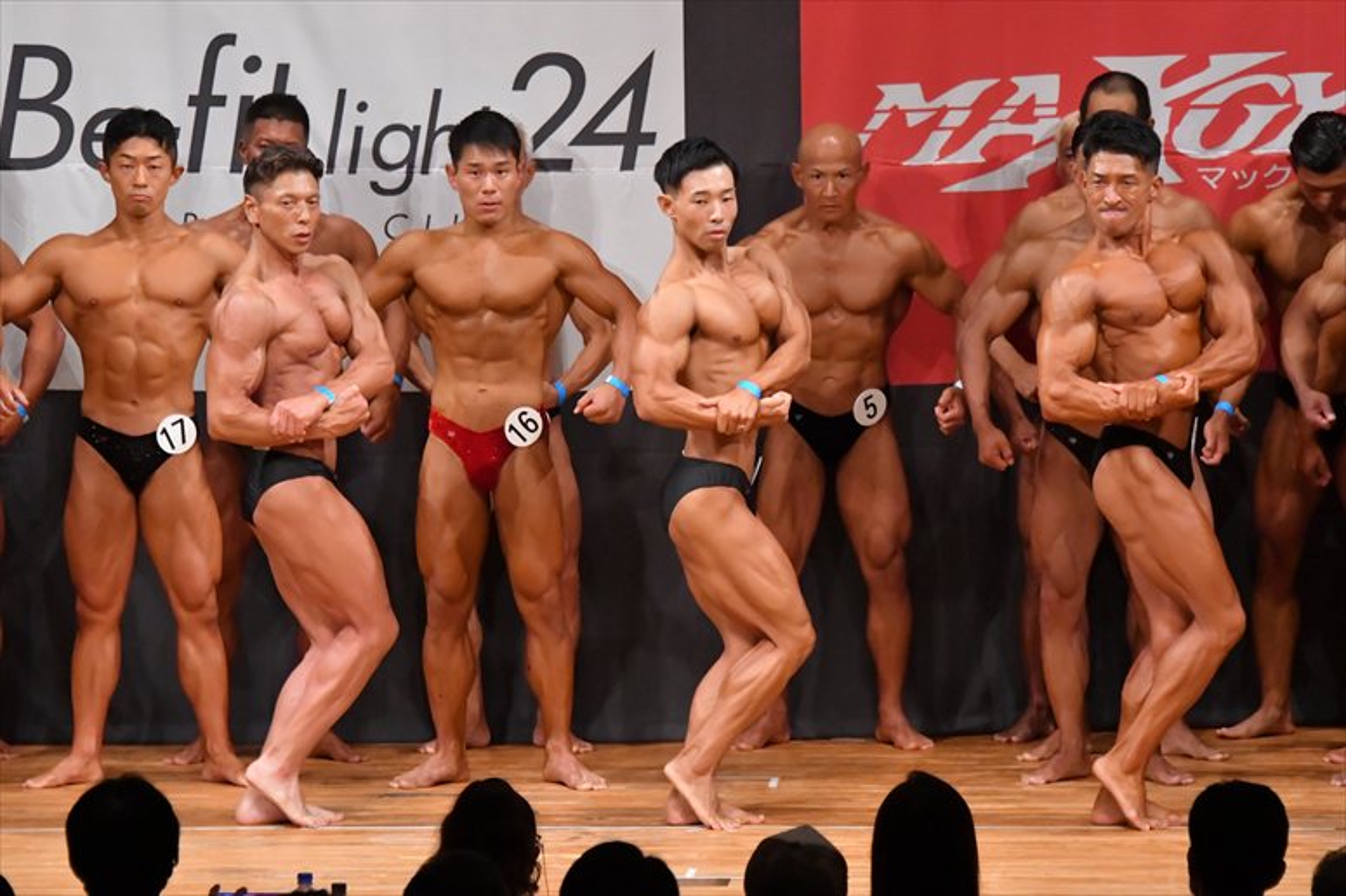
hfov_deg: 8.1
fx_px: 9530
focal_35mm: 255
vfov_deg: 5.4
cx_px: 673
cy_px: 448
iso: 9000
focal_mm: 170
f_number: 5.6
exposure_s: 1/400
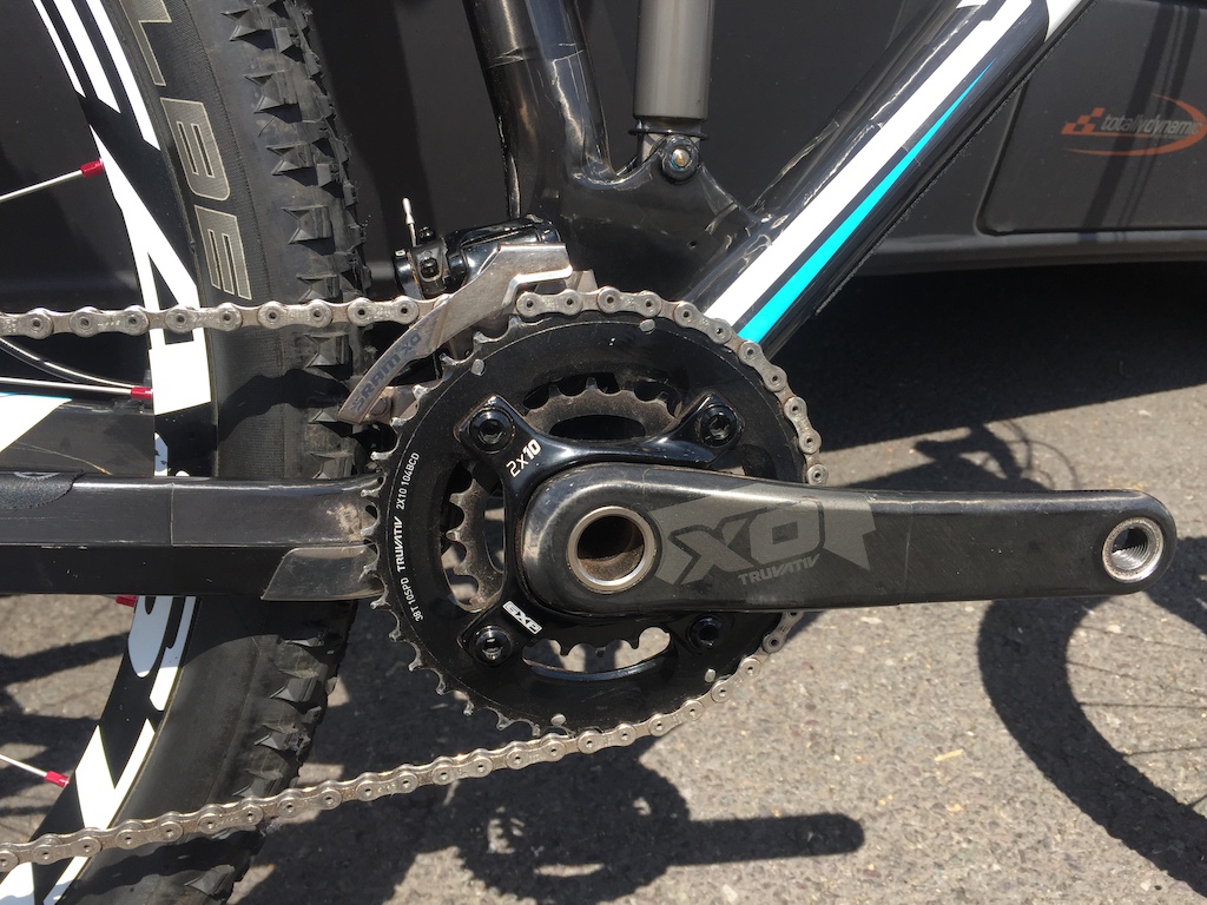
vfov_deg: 48.2
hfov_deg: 61.7
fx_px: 1011
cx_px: 604
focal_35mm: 29
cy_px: 452
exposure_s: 1/920
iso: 32
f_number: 2.2
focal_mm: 4.15
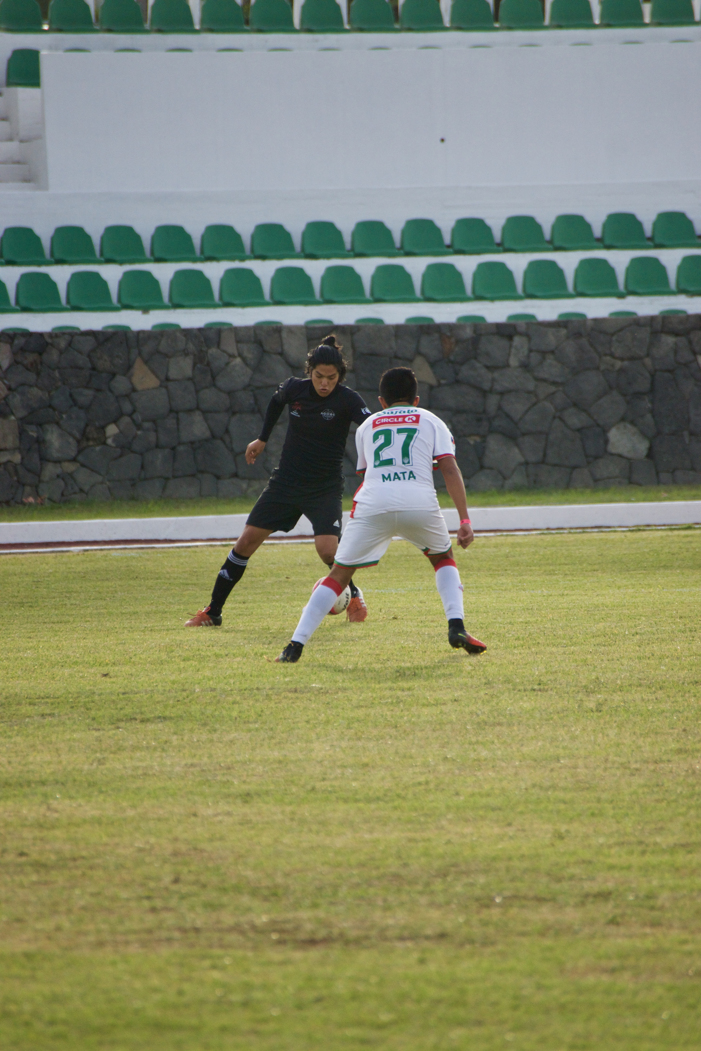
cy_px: 526
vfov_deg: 4.6
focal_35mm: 450
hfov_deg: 3.1
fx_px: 13143
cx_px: 350
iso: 320
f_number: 5.6
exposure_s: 1/1000
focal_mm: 300
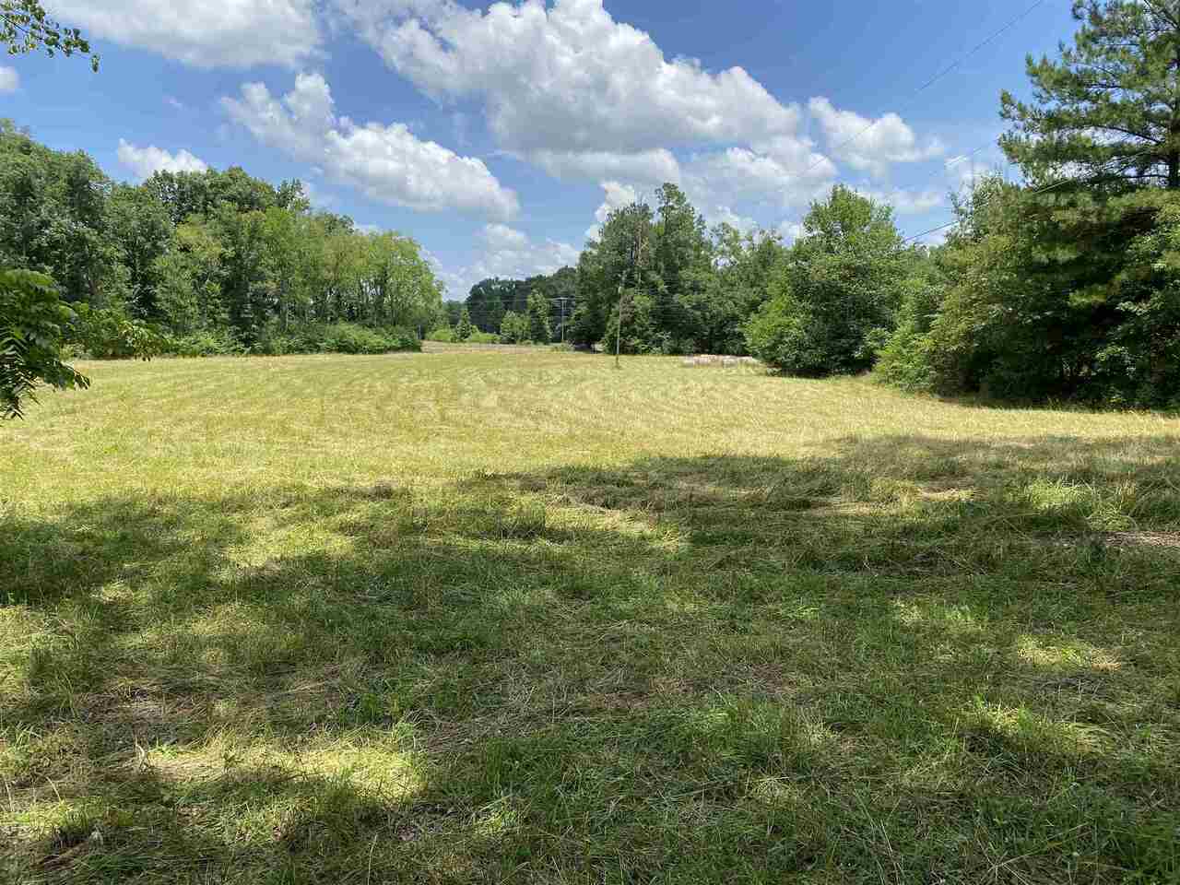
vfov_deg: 53.1
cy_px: 442
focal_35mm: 26
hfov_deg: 67.3
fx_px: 886
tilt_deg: -8.0
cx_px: 590
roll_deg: -0.8
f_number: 1.8
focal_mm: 4.25
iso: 32
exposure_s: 1/2268
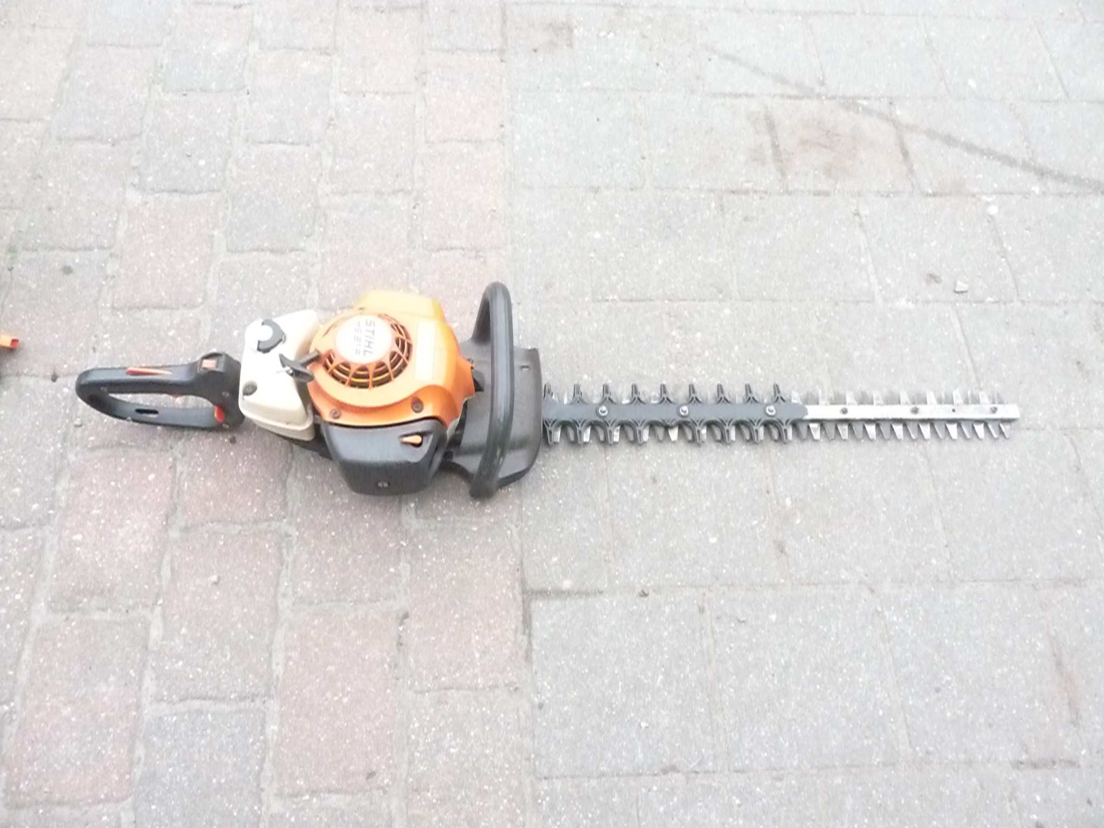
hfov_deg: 63.4
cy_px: 414
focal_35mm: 28
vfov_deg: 49.7
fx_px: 893
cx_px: 552
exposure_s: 1/500
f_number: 8
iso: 1600
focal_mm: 4.7
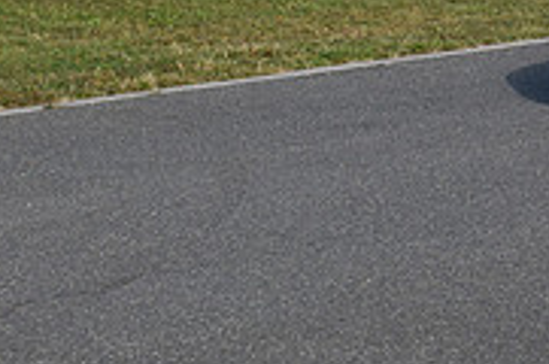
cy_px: 20
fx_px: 2567
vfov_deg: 8.1
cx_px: 858
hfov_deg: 11.6
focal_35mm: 169
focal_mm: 35
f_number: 8
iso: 320
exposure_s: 1/250
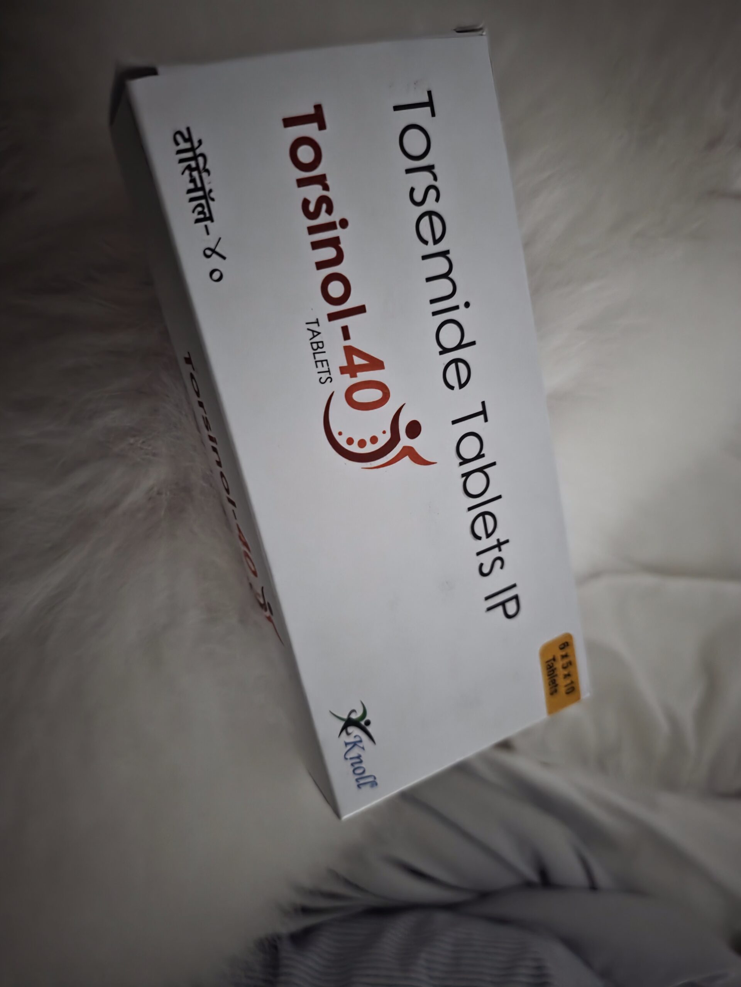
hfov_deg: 58.9
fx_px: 656
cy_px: 494
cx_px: 370
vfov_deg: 73.9
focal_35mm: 23
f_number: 1.7
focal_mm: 6.3
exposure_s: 1/17.2
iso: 2000
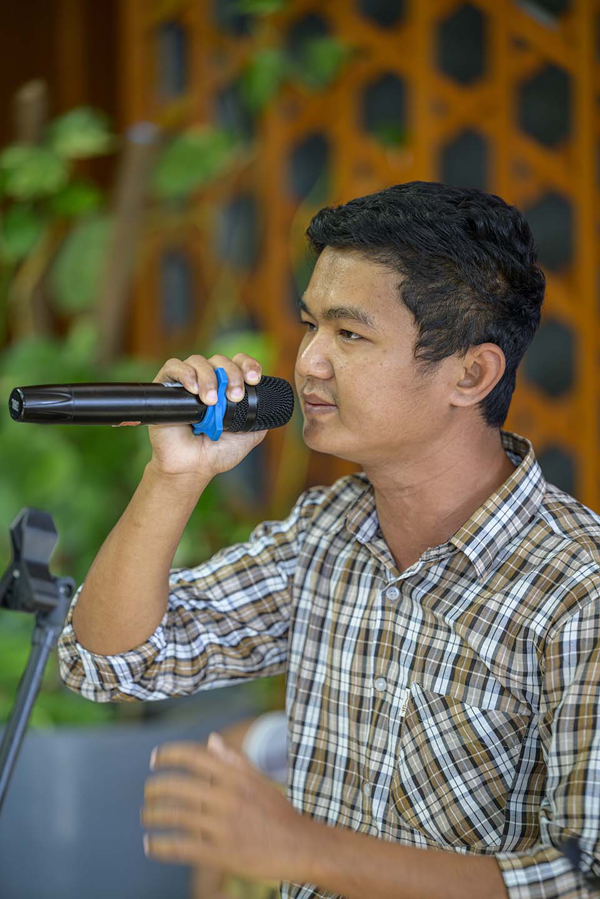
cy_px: 450
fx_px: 3500
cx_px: 300
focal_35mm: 140
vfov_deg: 14.7
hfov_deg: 9.8
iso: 400
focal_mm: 140
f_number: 2.8
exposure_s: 1/250
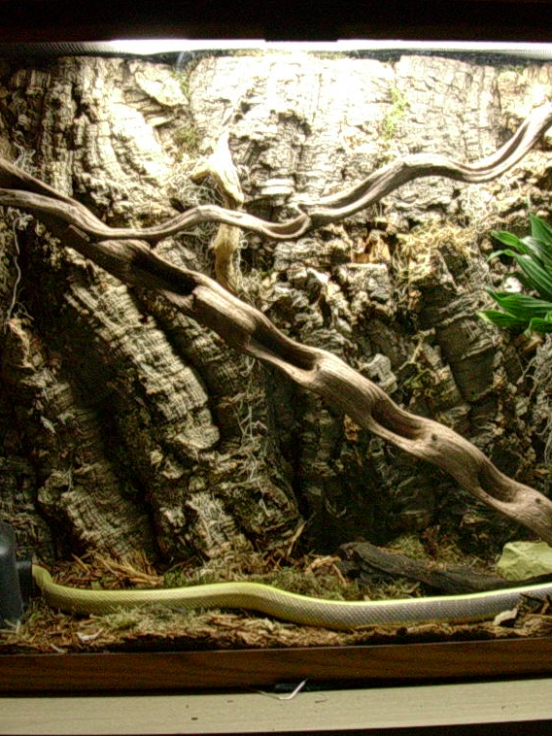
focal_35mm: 50
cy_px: 372
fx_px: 1064
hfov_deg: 29.1
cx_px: 245
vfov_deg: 38.2
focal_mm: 5.6
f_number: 2.7
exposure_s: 1/8
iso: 200
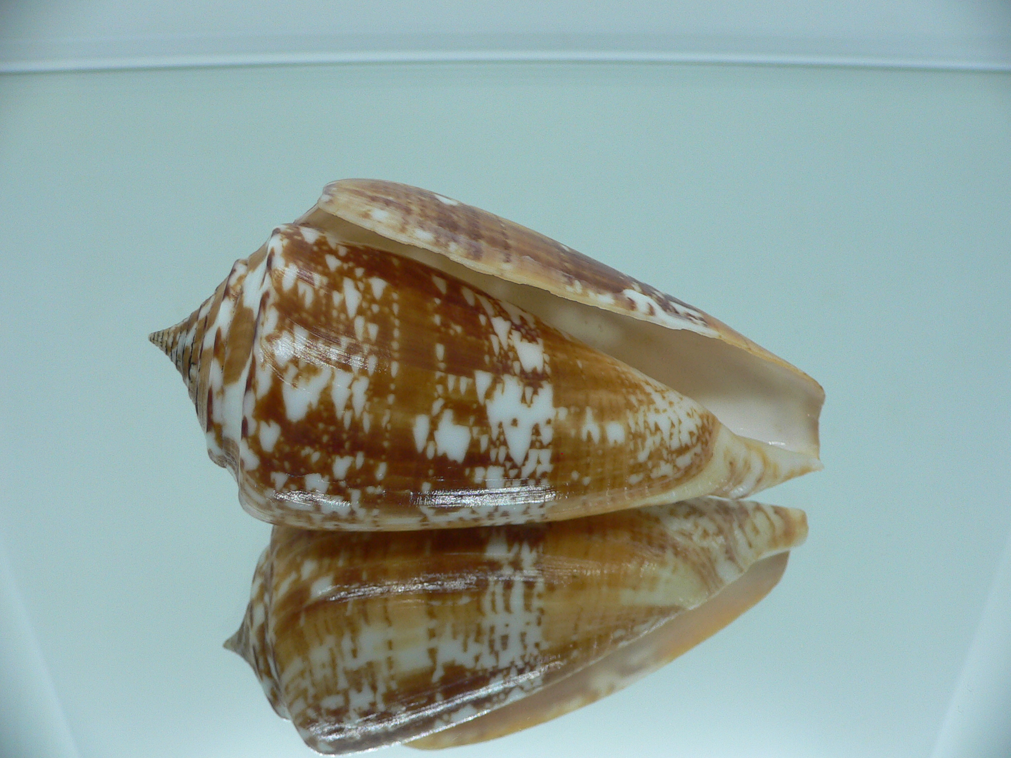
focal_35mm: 35
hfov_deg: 52.6
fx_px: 1022
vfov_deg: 40.7
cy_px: 379
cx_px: 506
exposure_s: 1/60
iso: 100
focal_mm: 4.6
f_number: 2.8
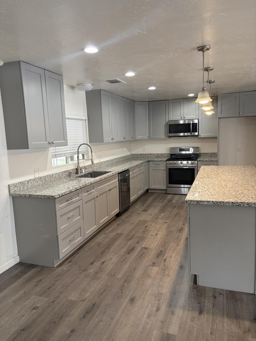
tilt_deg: -4.7
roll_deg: +2.9
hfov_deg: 53.1
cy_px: 170
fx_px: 256
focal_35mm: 26
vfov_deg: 67.3
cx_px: 128
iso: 200
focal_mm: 5.96
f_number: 1.6
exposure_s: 1/120
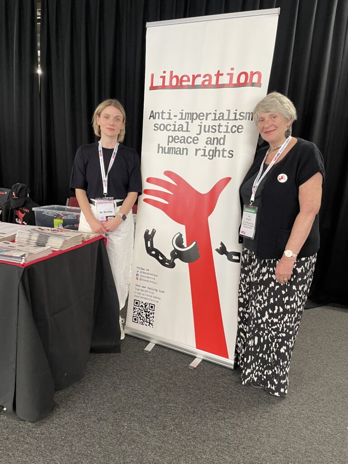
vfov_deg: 67.3
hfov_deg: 53.1
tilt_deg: -11.8
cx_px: 174
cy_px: 232
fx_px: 349
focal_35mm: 26
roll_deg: -3.8
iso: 125
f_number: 1.6
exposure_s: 1/50
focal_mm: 4.2
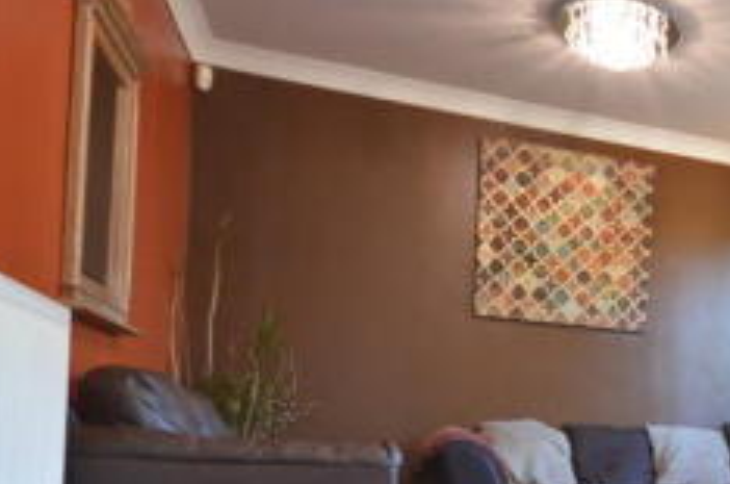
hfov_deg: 40.5
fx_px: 850
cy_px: 450
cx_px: 736
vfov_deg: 30.2
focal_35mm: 42
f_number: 4
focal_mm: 10
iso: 800
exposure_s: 1/30
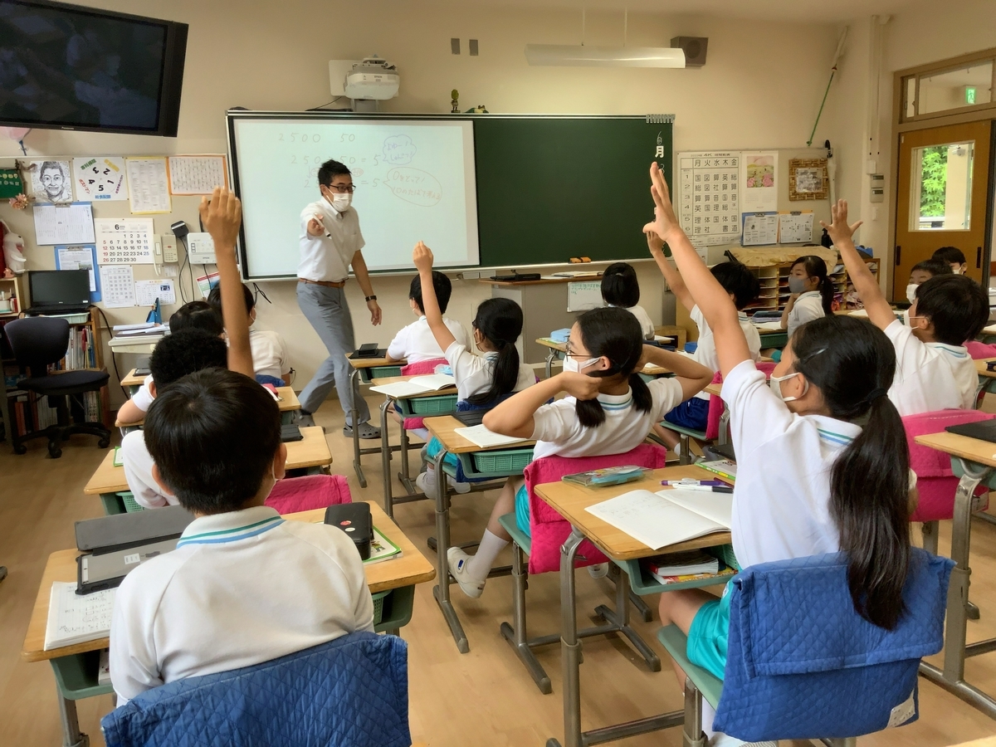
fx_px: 834
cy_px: 374
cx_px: 498
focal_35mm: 29
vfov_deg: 48.2
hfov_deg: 61.7
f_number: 1.8
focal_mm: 3
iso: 64
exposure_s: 1/120
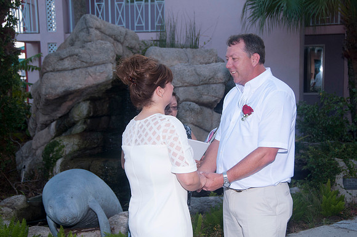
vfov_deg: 23.7
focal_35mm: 57
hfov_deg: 35.1
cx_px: 178
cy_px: 118
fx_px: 564
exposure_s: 1/250
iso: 200
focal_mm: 38
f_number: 5.6
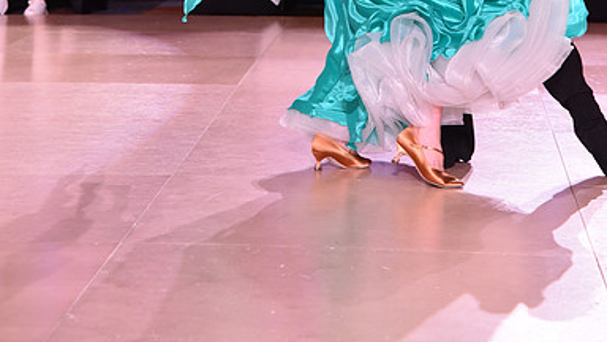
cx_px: 303
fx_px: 2495
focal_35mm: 155
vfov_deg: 7.7
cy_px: -87
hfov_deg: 13.9
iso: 2500
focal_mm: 98
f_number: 5.6
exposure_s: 1/320
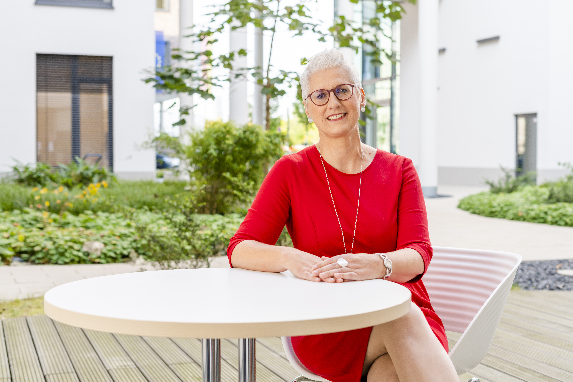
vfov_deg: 27.0
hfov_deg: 39.6
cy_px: 191
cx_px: 286
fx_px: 796
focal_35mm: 50
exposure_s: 1/125
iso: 160
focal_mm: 50
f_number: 4
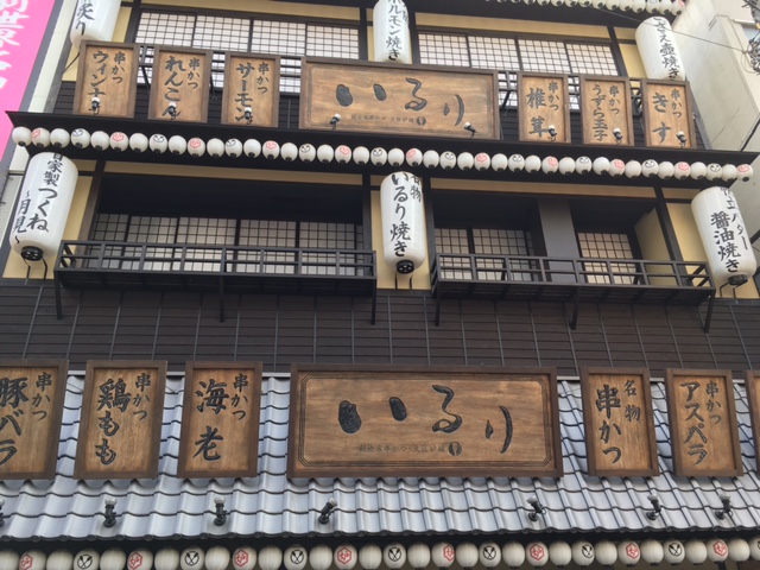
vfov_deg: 48.2
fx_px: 637
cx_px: 380
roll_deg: +2.2
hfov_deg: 61.7
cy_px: 285
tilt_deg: +29.5
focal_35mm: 29
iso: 25
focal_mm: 4.15
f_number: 2.2
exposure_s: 1/126
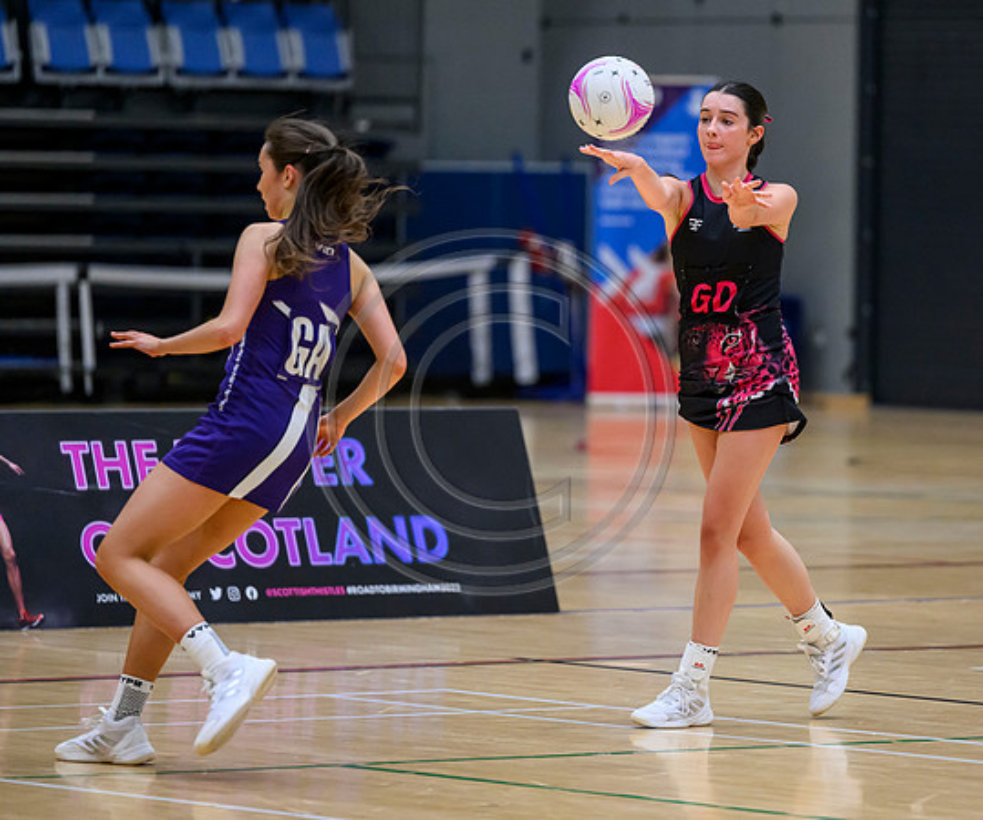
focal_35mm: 260
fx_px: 7706
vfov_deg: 6.1
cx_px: 694
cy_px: 362
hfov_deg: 7.3
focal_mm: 200
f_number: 2.8
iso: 5000
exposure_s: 1/1250
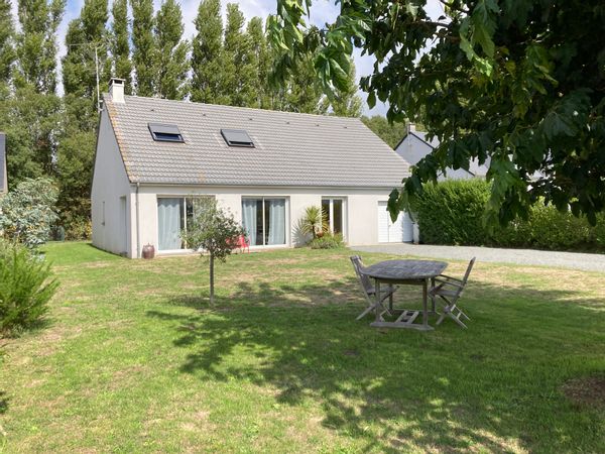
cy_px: 227
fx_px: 489
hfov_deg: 63.4
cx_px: 302
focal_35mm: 28
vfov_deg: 49.7
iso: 20
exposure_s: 1/1675
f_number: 1.8
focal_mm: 3.99
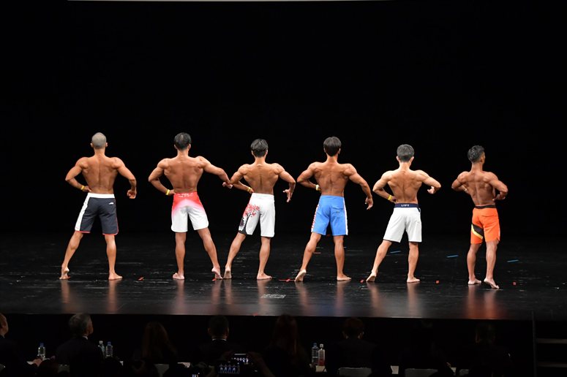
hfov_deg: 16.7
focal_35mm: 123
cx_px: 284
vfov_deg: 11.1
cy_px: 188
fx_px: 1936
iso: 3200
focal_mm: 82
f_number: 5.6
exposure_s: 1/400
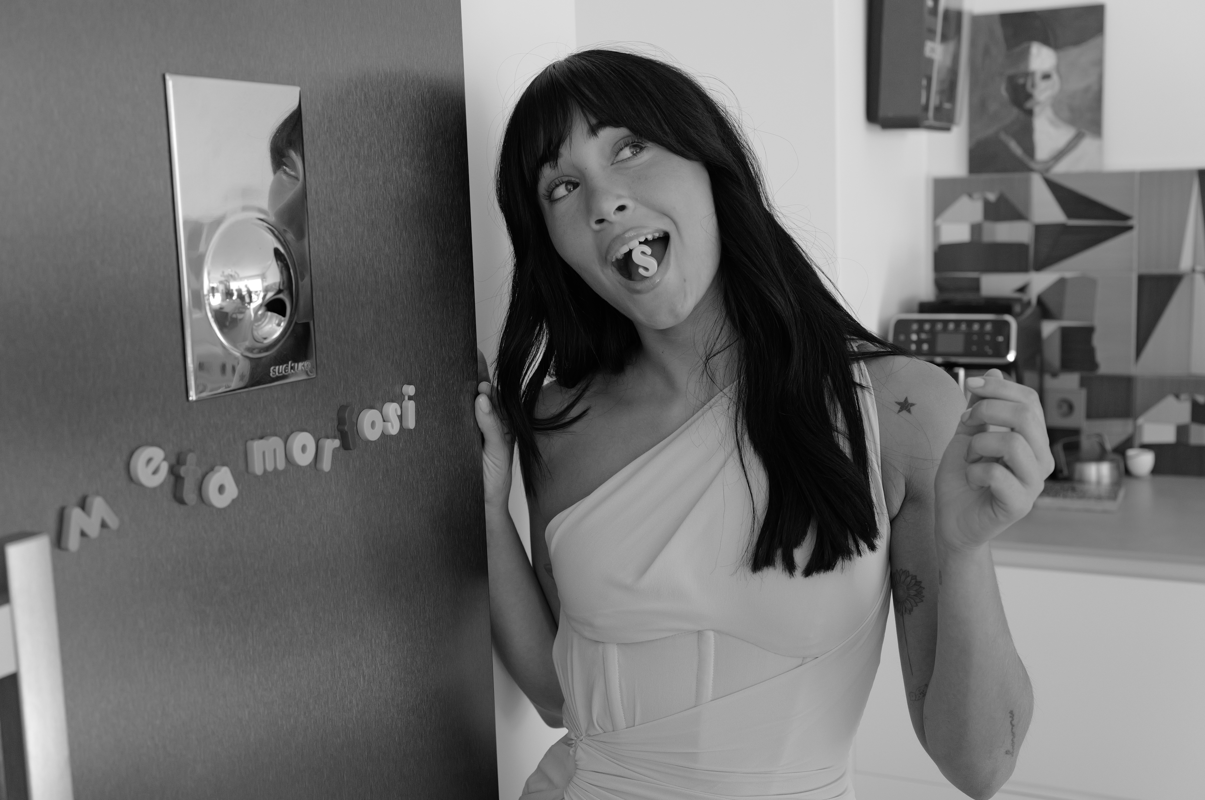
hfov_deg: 45.5
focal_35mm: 43
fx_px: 1437
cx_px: 602
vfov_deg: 31.1
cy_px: 400
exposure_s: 1/500
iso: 1600
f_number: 5
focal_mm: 43
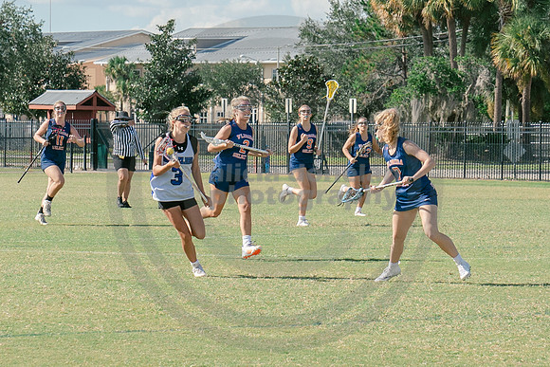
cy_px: 201
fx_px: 3391
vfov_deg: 6.2
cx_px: 436
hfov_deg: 9.3
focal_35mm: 222
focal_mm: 70
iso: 250
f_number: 5.6
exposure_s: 1/1000
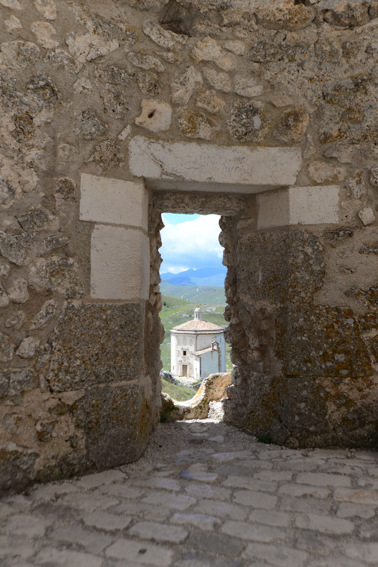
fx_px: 551
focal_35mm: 35
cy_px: 284
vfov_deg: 54.4
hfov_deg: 37.9
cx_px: 189
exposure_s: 1/1600
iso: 640
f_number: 7.1
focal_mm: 35
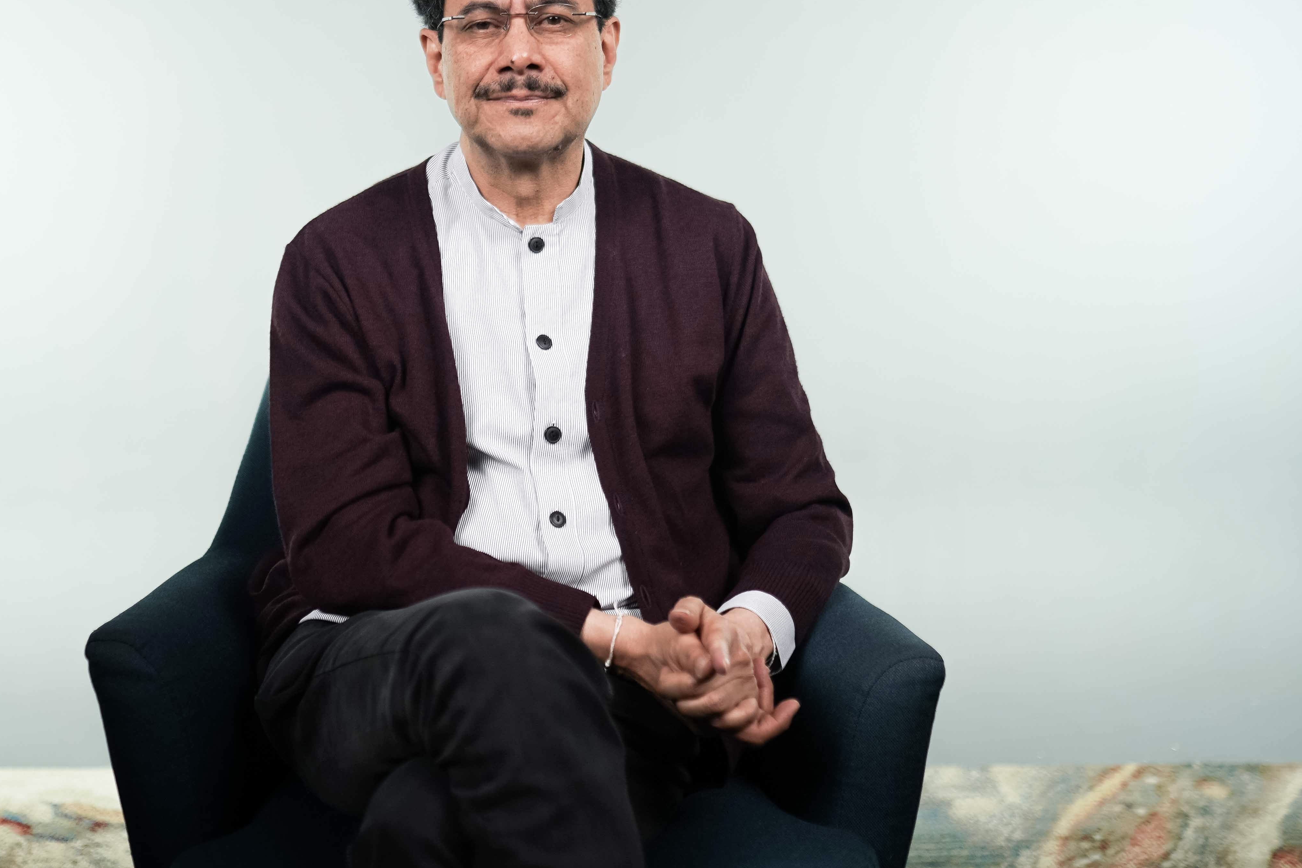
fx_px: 1881
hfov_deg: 38.0
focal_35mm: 52
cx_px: 515
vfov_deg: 25.9
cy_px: 318
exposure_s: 1/320
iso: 100
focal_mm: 35
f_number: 1.4
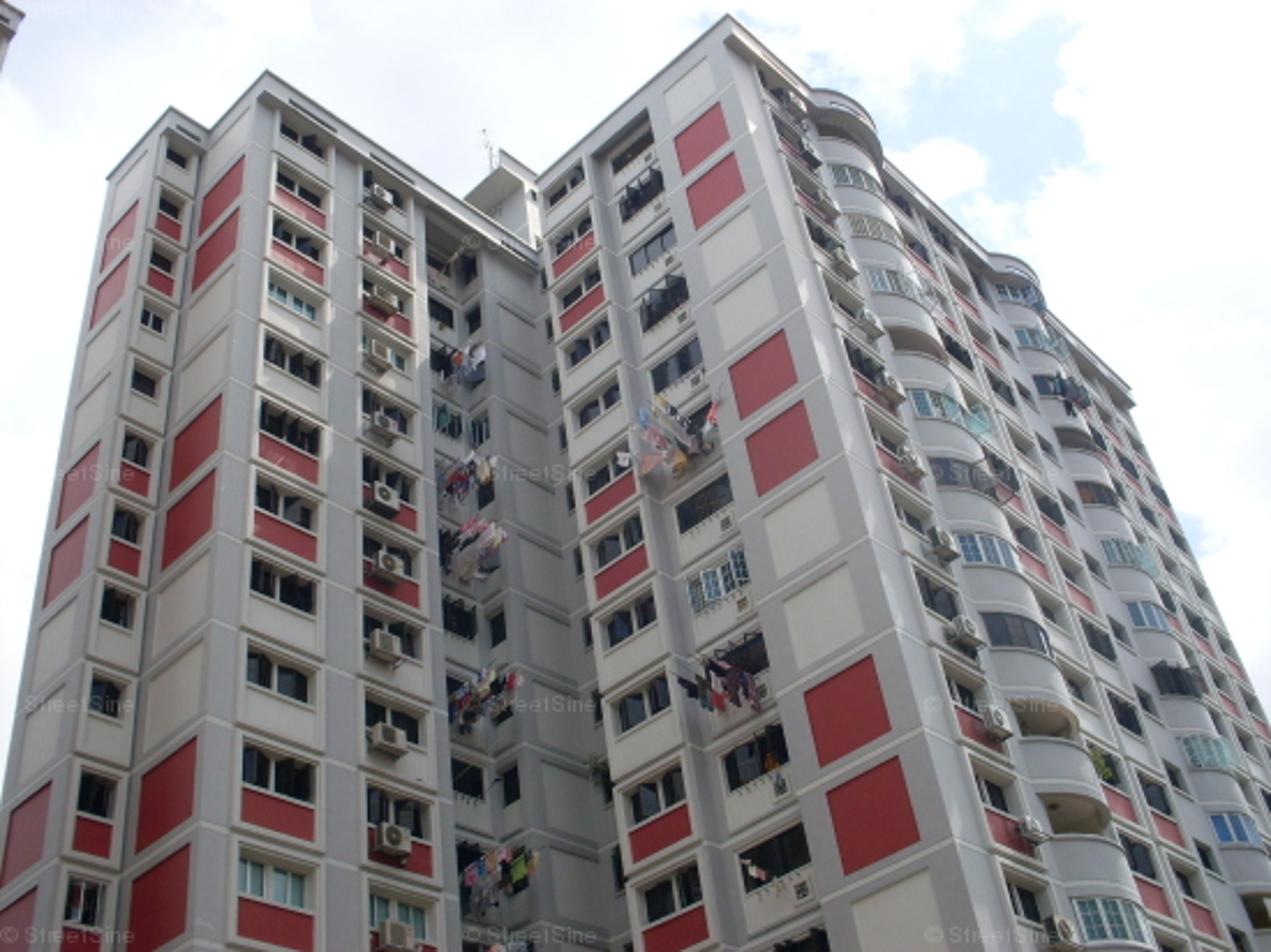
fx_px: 1395
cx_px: 636
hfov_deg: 49.0
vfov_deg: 37.7
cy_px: 476
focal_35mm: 38
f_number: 8.4
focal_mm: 6.3
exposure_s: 1/250
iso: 80
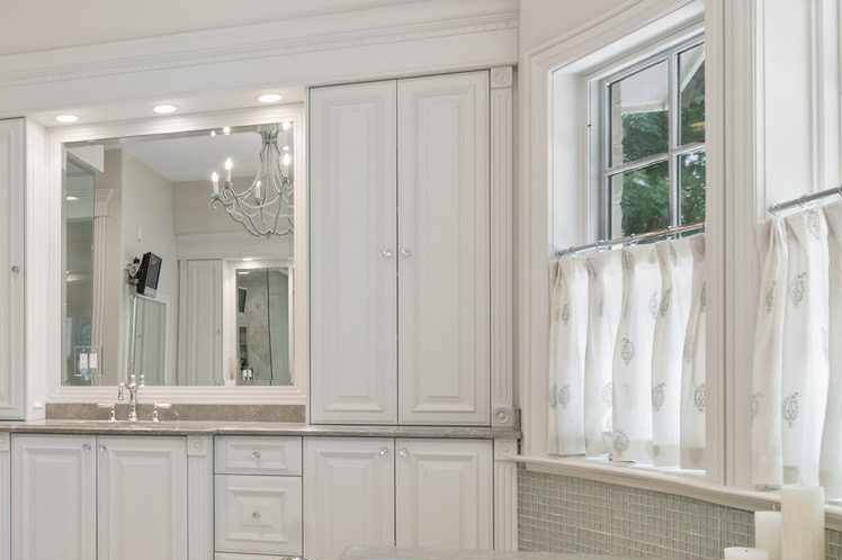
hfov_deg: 45.6
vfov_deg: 33.7
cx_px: 110
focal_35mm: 39
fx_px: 912
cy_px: 391
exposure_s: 1/8
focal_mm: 12
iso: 200
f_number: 8
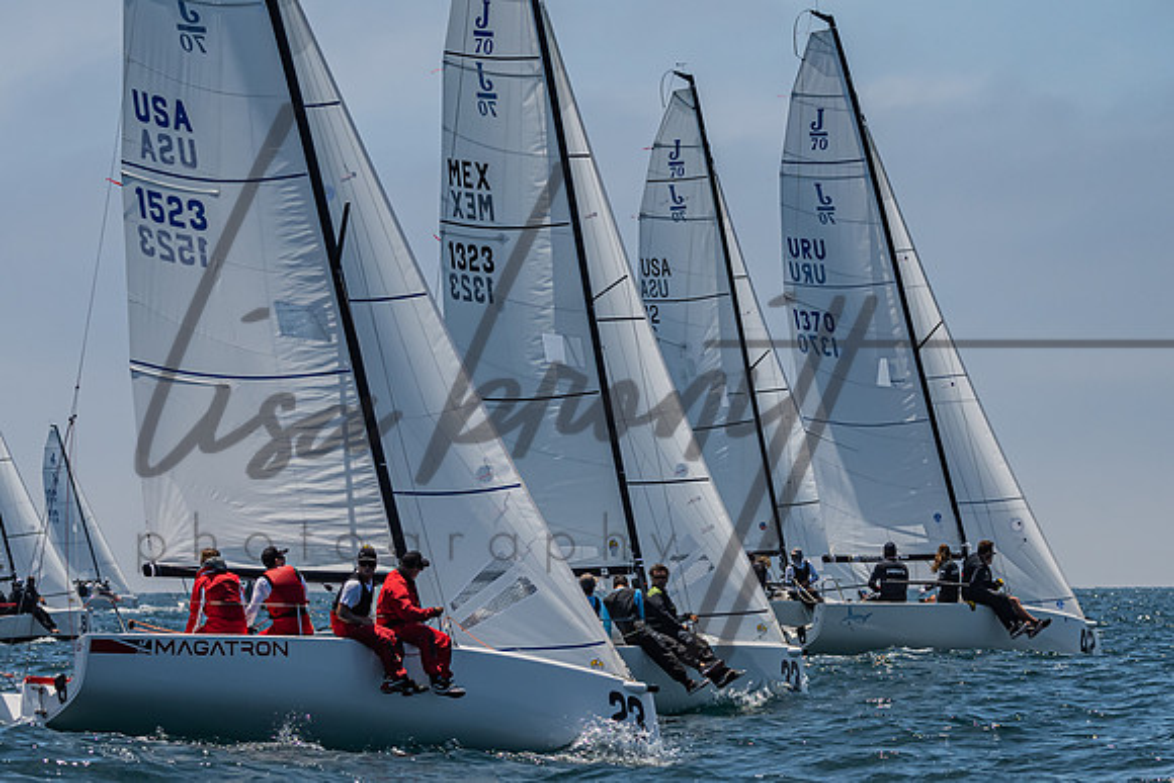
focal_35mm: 239
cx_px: 717
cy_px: 516
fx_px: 7788
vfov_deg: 5.8
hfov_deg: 8.6
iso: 400
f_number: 6.3
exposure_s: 1/3200
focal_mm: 135
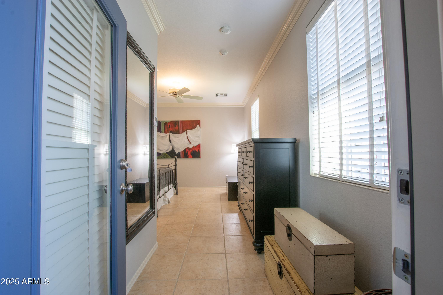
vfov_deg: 77.3
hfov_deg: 100.4
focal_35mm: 15
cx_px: 222
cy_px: 148
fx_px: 185
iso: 100
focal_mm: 10
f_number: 11
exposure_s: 1/2.5
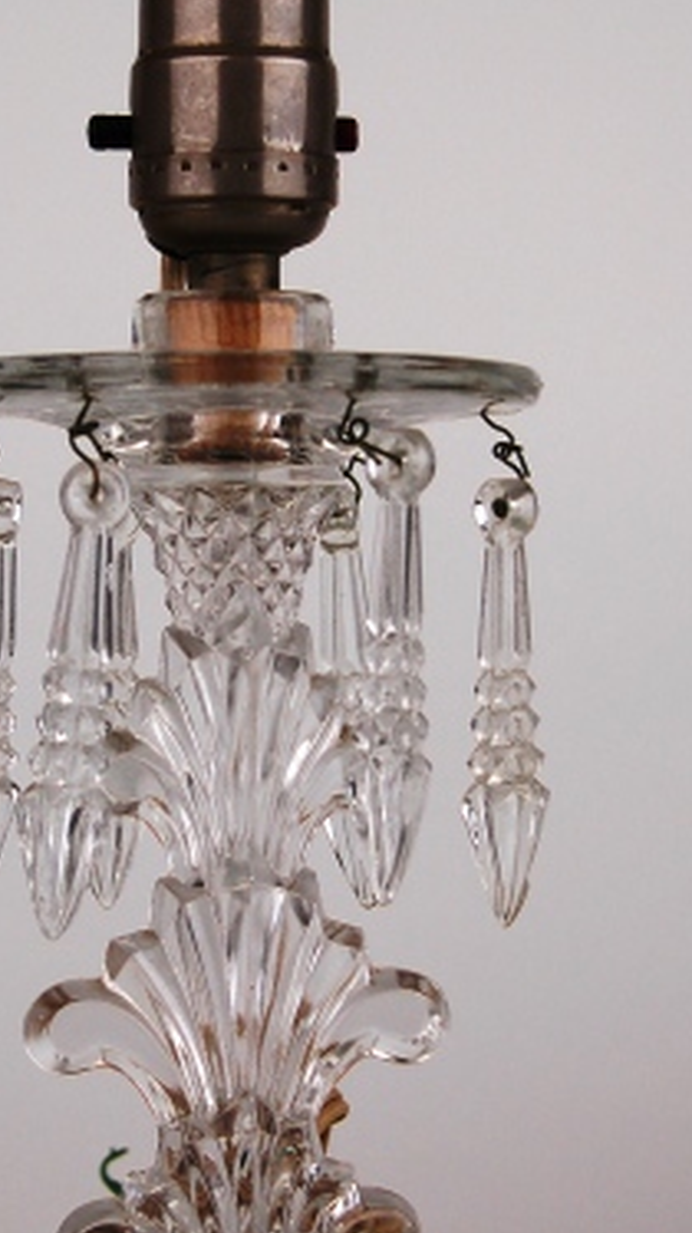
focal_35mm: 120
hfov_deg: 10.1
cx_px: 270
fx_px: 3920
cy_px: 534
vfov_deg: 17.9
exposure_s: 1/4000
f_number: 4.8
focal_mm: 38
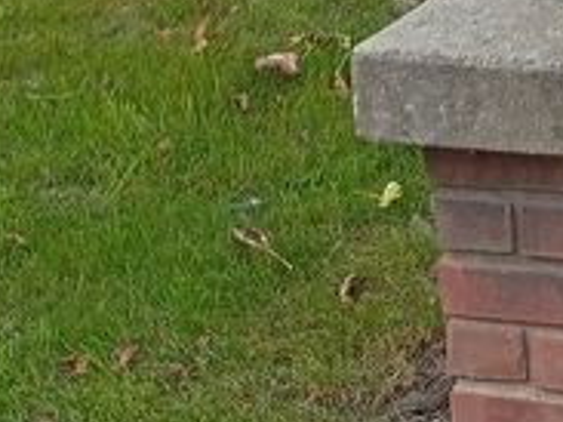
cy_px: -327
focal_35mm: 127
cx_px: 1141
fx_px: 2064
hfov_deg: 13.3
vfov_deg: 10.9
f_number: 1.8
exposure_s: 1/167
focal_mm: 4.27
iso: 100
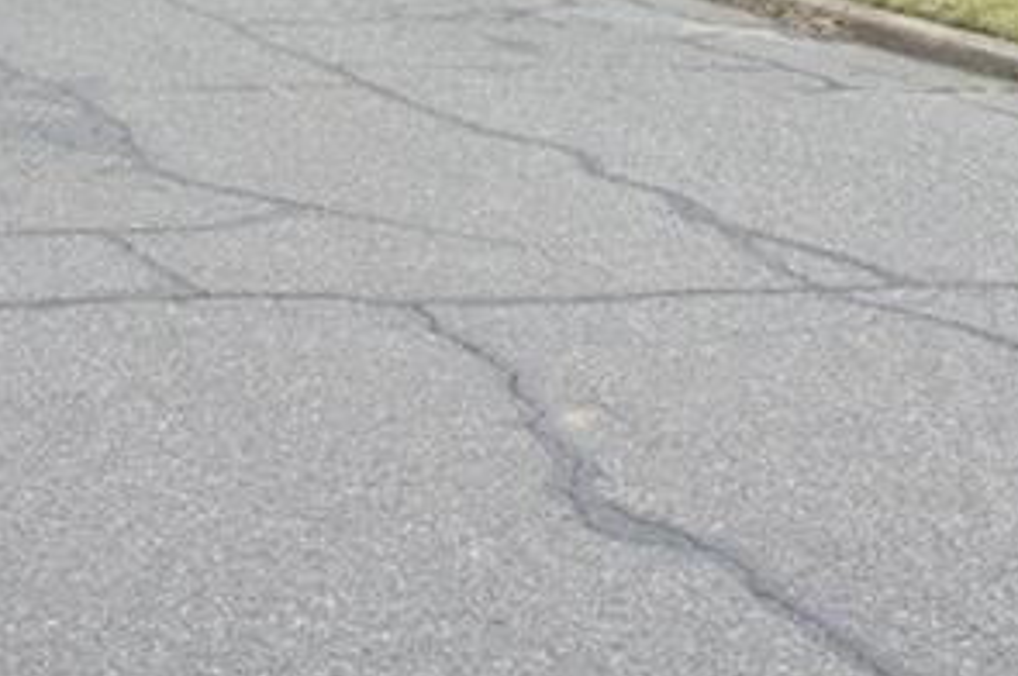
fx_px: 3531
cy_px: -412
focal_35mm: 125
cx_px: 738
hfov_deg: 16.3
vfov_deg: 10.5
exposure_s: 1/100
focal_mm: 24
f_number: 10
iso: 200
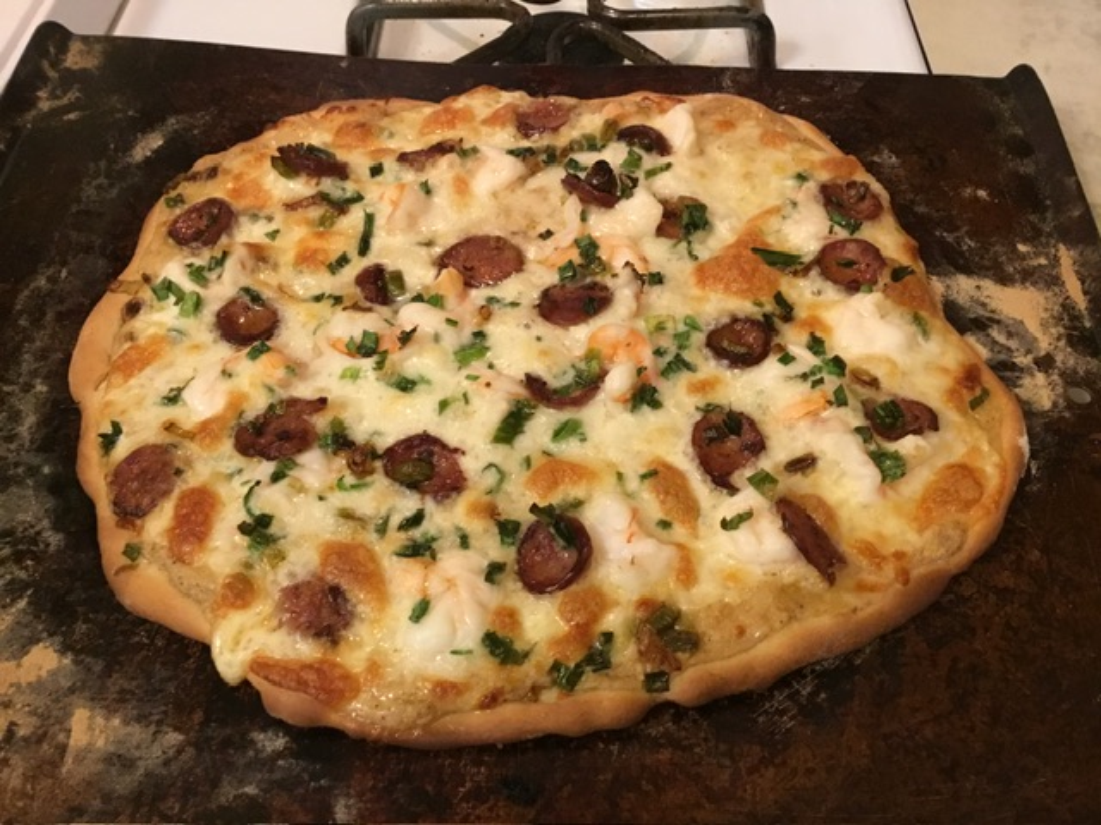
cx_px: 550
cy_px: 412
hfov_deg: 58.4
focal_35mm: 31
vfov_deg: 45.4
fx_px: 986
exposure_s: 1/24
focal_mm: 3.3
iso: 200
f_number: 2.4
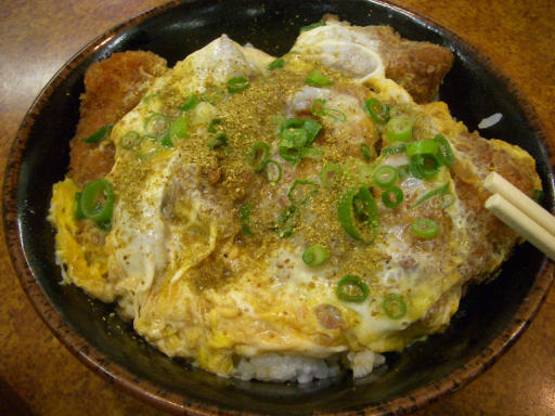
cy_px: 208
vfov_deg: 40.7
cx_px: 278
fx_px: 561
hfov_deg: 52.6
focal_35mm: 35
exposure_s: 1/40
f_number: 2.6
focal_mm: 5.8
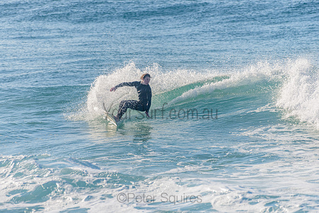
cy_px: 99
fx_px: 5378
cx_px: 125
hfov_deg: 3.4
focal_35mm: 607
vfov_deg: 2.3
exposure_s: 1/2000
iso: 160
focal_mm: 500
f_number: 5.6
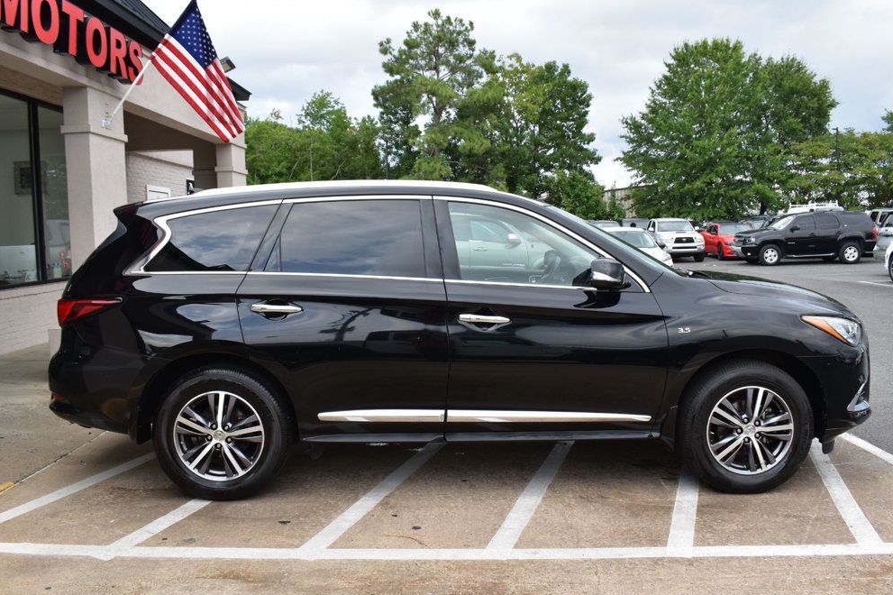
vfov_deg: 42.3
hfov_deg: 60.3
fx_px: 769
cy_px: 292
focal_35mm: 31
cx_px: 453
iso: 400
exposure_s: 1/160
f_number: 9
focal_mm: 20
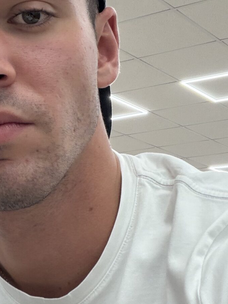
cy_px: 124
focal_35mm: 85
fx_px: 746
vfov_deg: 23.0
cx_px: 78
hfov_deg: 17.3
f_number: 1.9
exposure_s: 1/50
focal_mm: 2.71
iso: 80
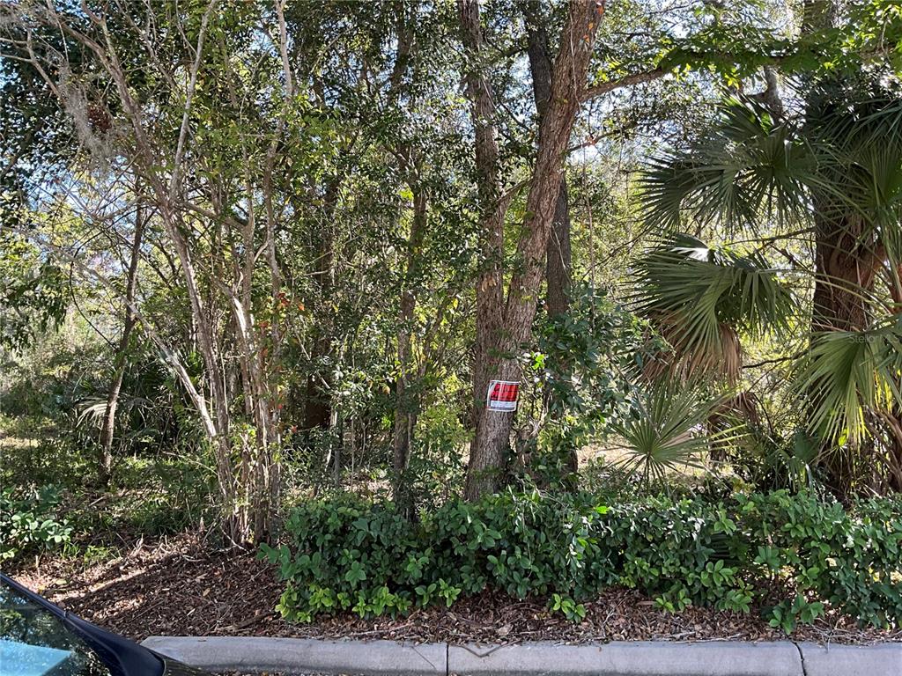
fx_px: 756
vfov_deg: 48.2
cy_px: 338
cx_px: 451
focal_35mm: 29
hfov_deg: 61.7
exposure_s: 1/122
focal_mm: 3
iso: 40
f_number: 1.8
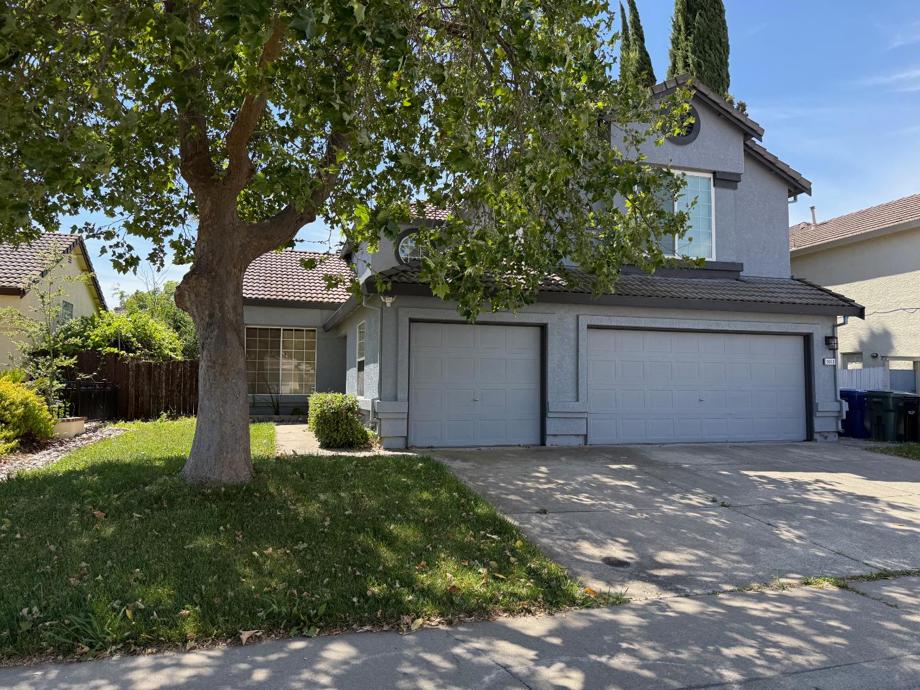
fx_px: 638
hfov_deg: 71.6
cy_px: 345
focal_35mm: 24
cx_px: 460
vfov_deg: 56.8
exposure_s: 1/1464
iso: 100
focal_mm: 6.76
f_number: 1.78
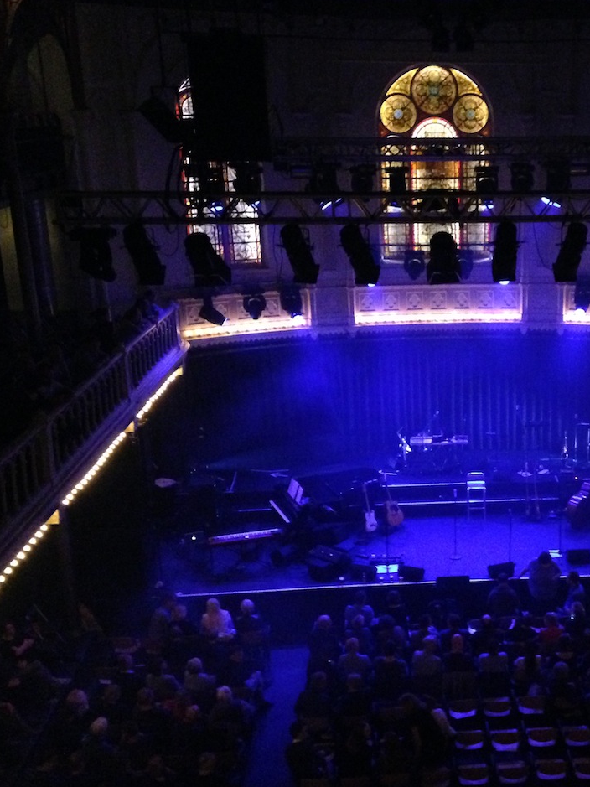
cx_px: 479
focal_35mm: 45
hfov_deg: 31.3
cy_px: 398
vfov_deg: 42.1
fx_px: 1023
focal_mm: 4.12
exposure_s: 1/15
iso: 800
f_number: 2.4
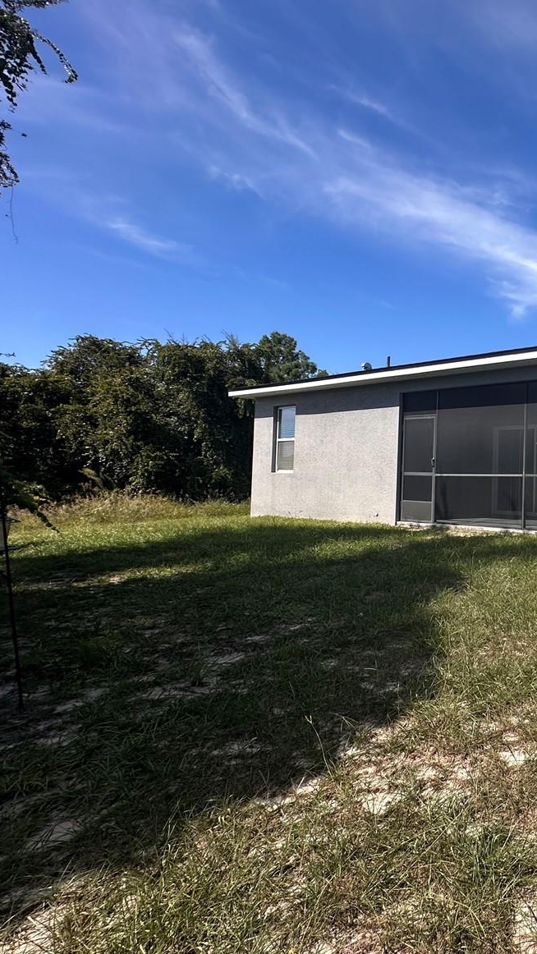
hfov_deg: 40.0
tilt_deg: +1.6
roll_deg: -0.4
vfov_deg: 83.8
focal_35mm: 21
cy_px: 464
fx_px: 531
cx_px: 629
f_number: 2.2
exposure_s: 1/1689
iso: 50
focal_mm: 2.22
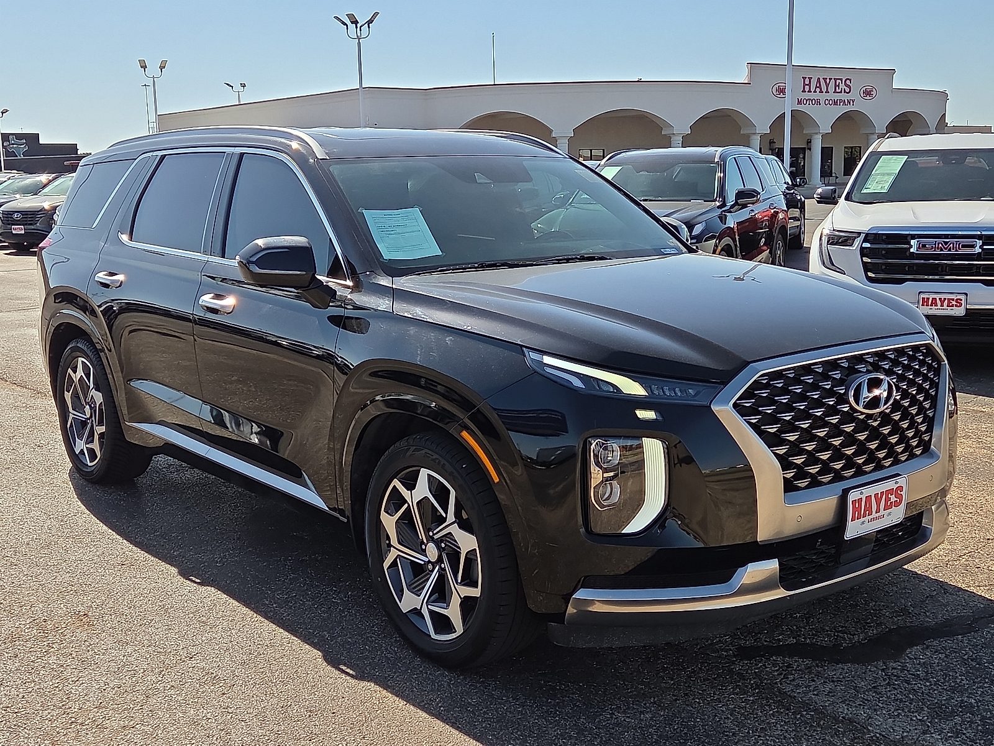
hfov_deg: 46.8
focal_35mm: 40
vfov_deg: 36.0
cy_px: 373
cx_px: 497
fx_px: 1149
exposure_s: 1/1667
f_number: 1.8
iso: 25
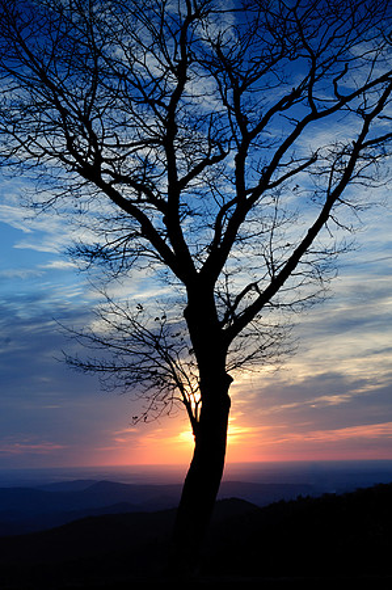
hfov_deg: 23.7
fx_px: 933
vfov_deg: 35.1
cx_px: 196
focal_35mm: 57
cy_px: 295
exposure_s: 1/8
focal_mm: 38
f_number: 11
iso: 200
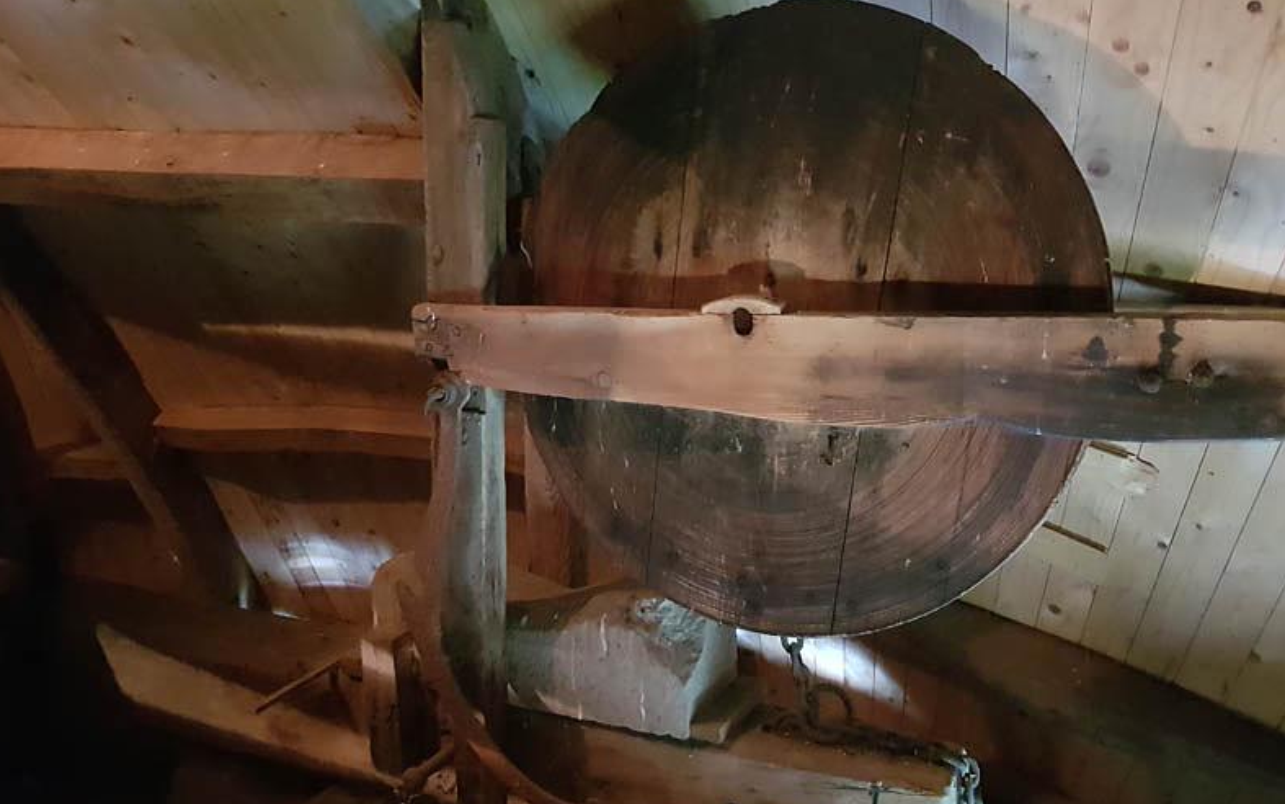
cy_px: 474
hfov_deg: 66.5
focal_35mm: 28
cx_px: 637
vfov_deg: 44.4
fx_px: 981
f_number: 1.7
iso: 1250
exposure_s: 1/10
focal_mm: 4.3
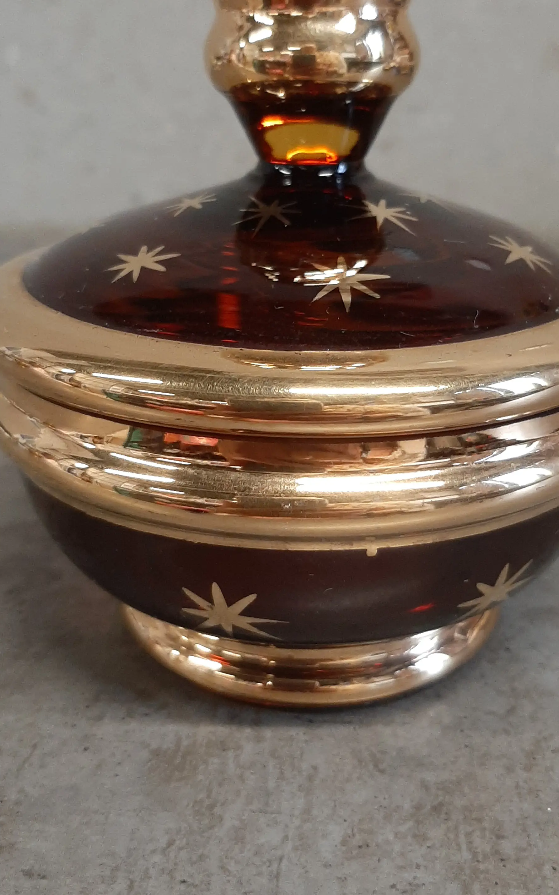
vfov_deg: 50.2
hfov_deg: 32.8
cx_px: 295
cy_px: 374
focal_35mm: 39
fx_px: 950
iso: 160
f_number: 1.7
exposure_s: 1/50
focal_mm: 3.93
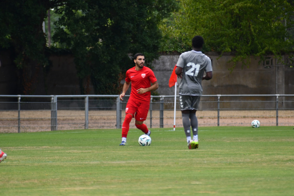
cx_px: 139
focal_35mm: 648
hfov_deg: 3.2
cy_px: 99
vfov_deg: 2.1
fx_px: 5291
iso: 360
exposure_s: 1/500
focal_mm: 300
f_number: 6.3
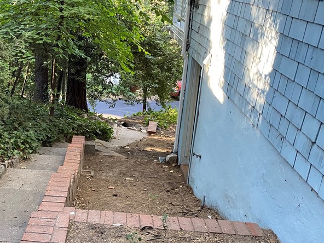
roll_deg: +0.4
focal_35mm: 45
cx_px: 64
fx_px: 421
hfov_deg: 40.3
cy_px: 106
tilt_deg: -17.1
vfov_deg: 32.1
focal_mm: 4.25
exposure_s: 1/60
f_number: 1.8
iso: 250
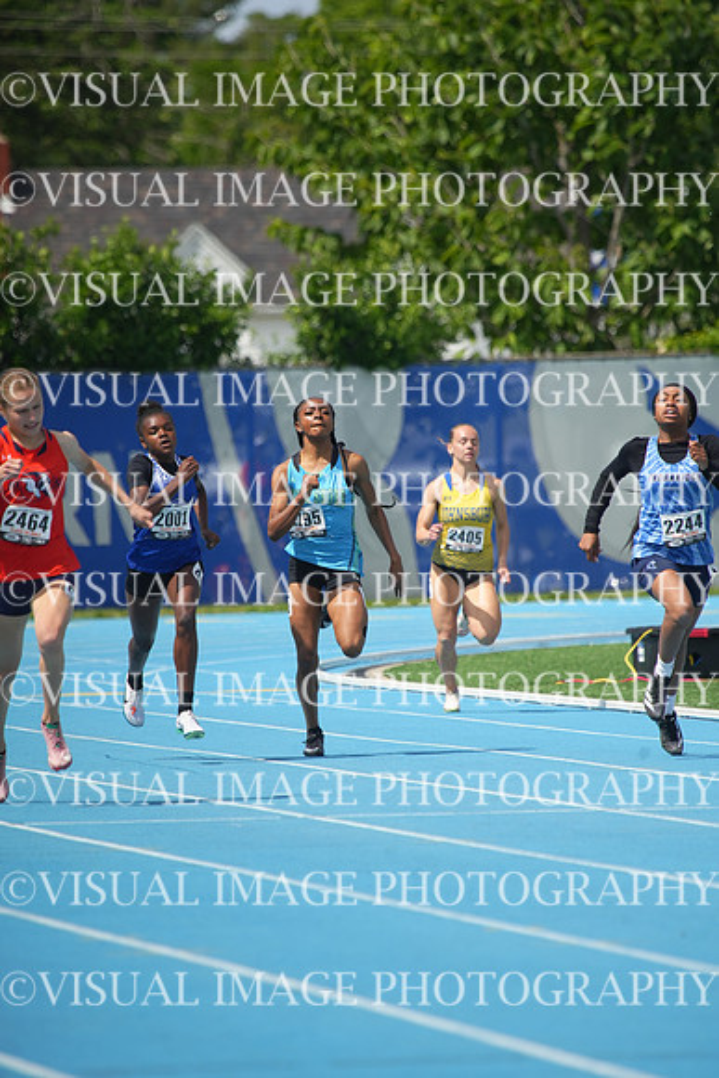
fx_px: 11975
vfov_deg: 5.2
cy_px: 539
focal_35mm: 400
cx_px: 360
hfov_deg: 3.4
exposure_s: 1/1250
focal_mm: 400
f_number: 6.3
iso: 320
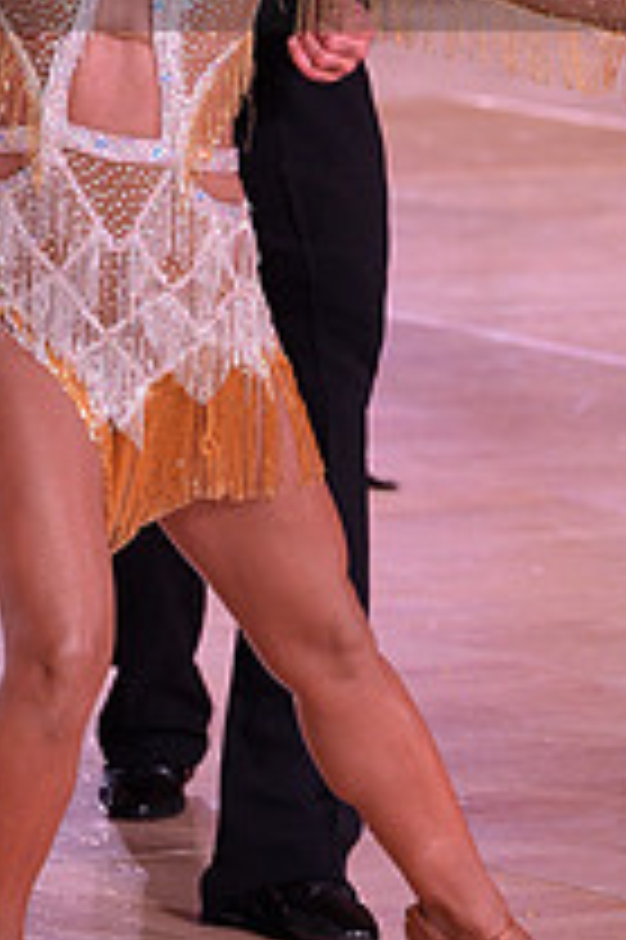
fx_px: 14473
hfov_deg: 2.5
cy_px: -117
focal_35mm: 554
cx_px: 115
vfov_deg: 3.7
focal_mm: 200
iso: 2000
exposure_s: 1/250
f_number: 5
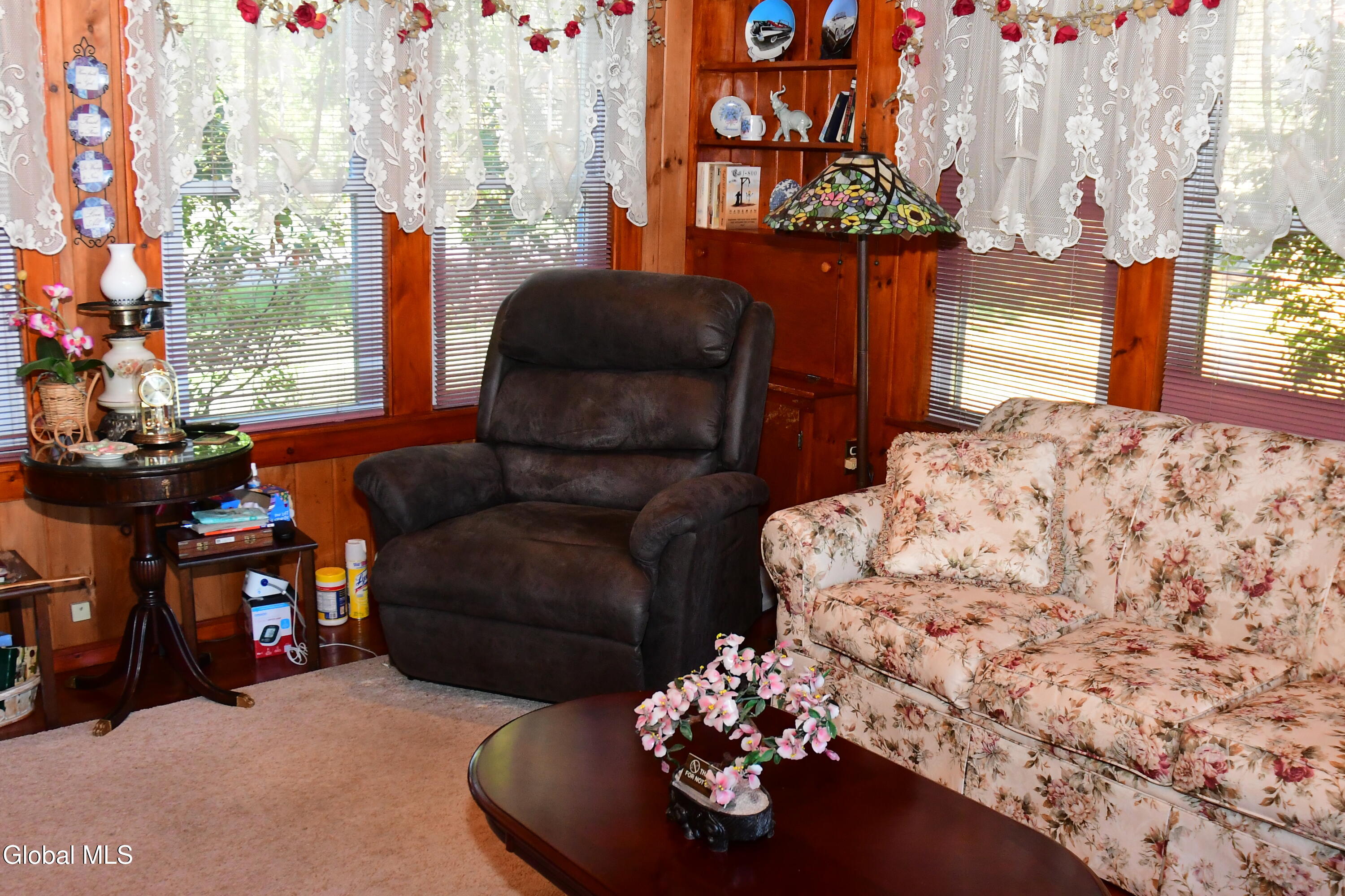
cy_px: 448
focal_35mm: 36
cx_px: 672
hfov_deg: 53.1
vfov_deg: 36.9
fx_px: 1345
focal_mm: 18
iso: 2000
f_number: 4.5
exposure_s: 1/160
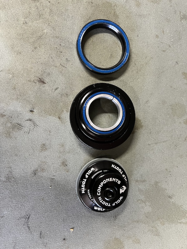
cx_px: 94
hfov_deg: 53.1
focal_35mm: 26
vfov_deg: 67.3
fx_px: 187
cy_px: 124
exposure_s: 1/40
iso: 500
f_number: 1.5
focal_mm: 5.7
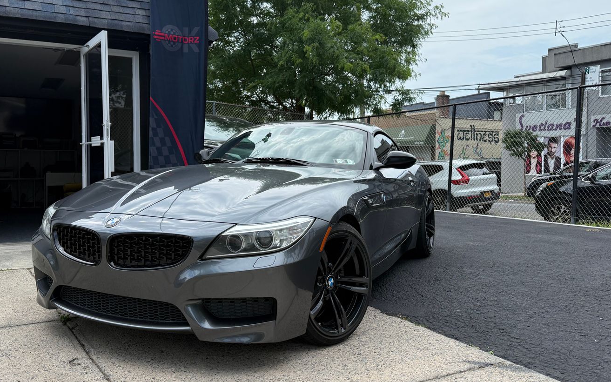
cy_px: 174
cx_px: 257
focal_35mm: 31
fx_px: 516
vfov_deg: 40.6
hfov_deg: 60.9
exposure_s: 1/3145
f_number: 1.78
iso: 100
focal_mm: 6.76
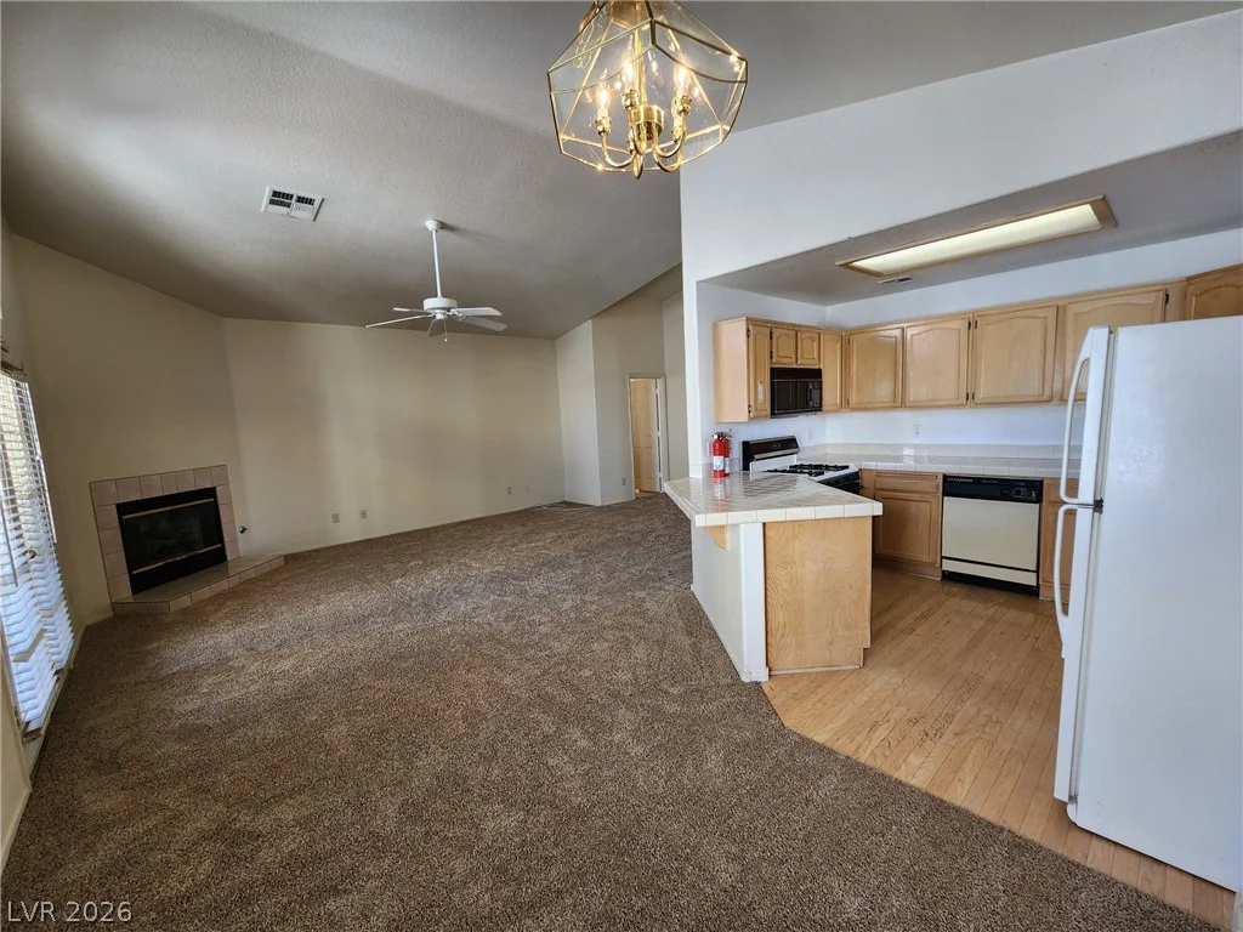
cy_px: 466
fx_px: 467
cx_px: 622
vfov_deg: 89.9
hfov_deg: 106.2
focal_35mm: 13
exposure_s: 1/60
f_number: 2.2
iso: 80
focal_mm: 2.2
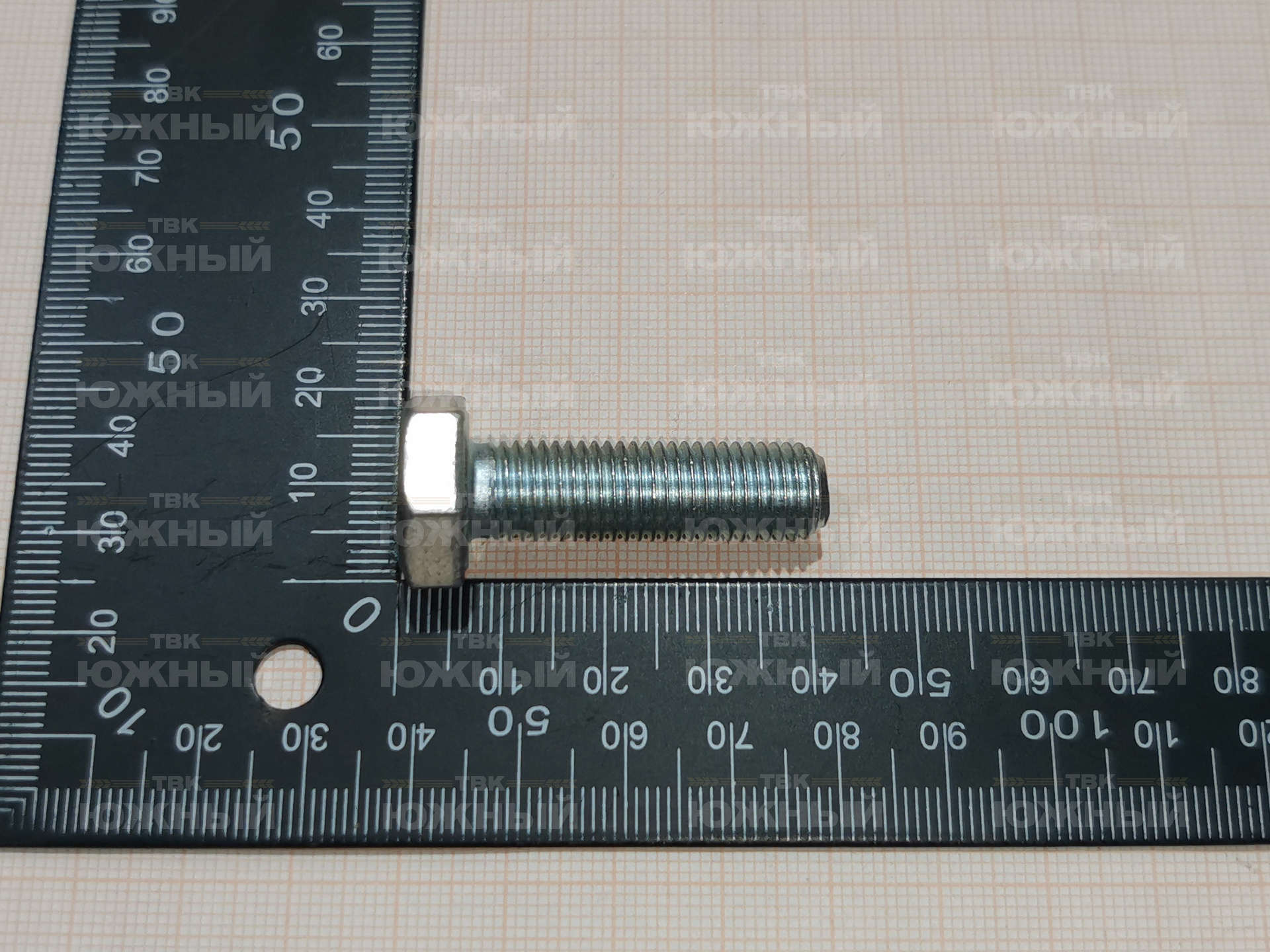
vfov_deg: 53.1
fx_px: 954
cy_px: 476
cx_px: 635
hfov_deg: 67.3
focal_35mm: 26
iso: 80
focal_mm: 4.66
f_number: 1.4
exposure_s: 1/100
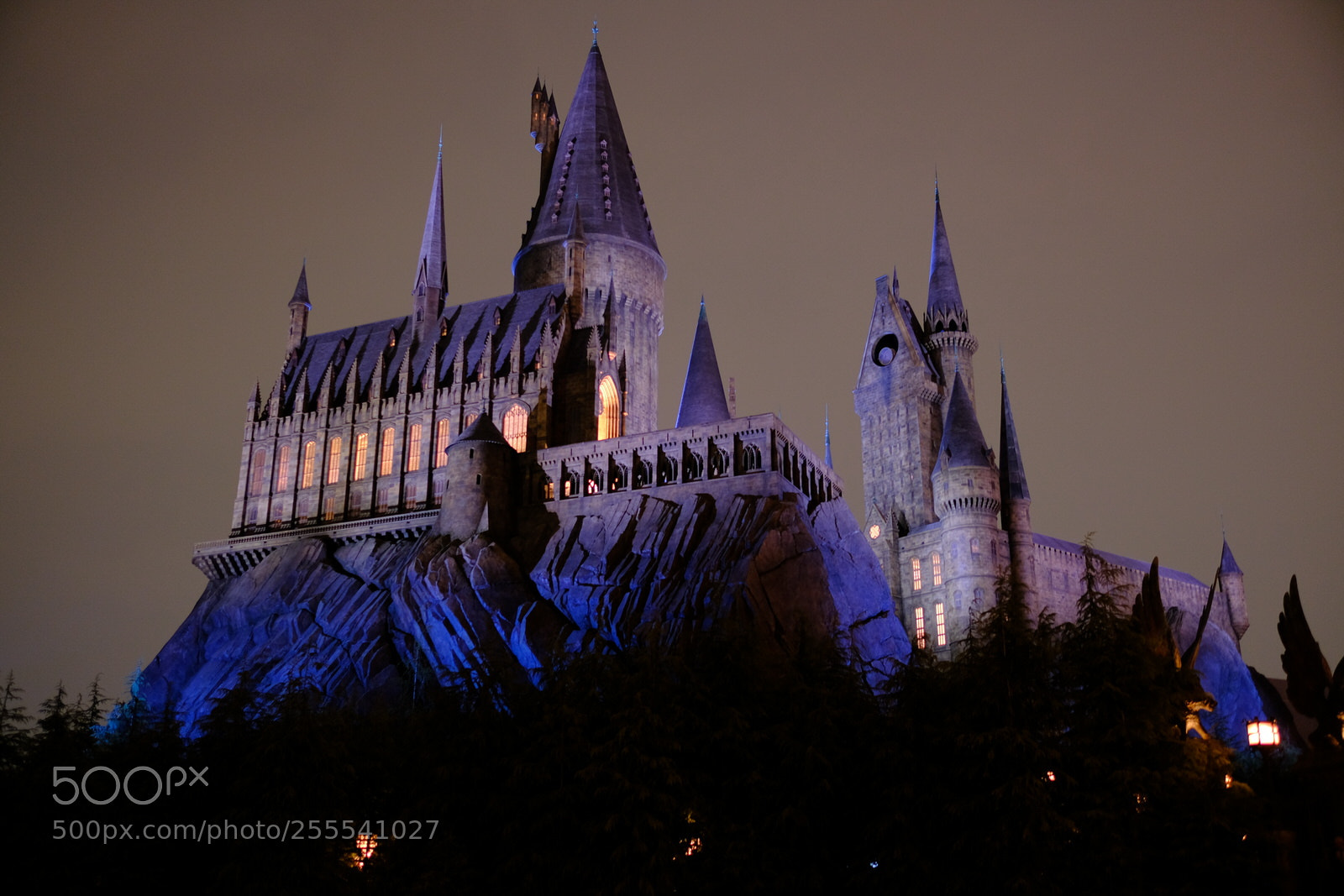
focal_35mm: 35
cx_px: 672
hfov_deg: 54.4
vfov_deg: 37.9
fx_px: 1307
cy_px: 448
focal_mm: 23
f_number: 1.4
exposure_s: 1/6
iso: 500
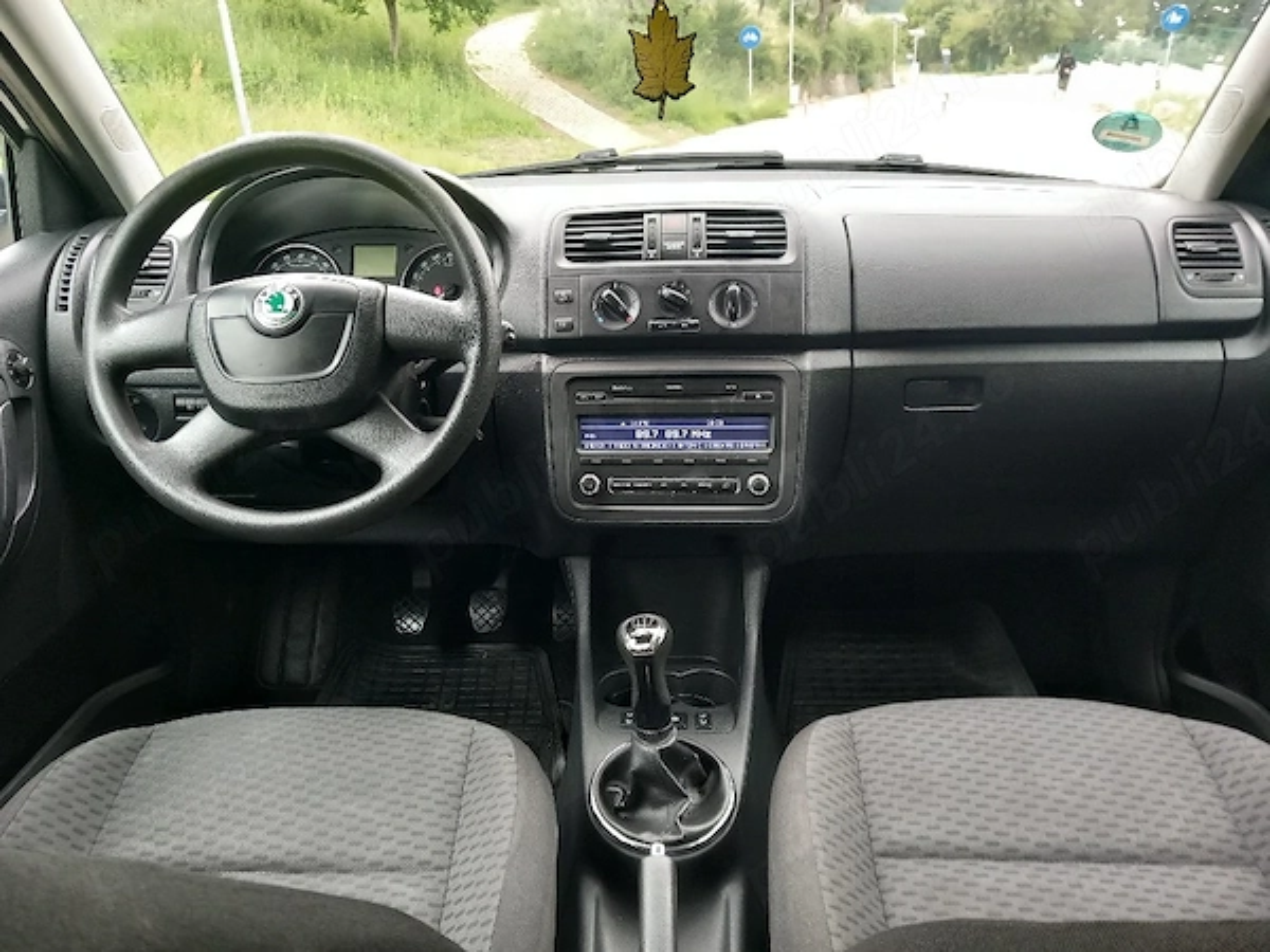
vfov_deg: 51.4
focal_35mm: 27
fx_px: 991
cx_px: 635
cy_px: 476
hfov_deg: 65.3
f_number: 1.8
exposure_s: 1/33
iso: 200
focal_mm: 4
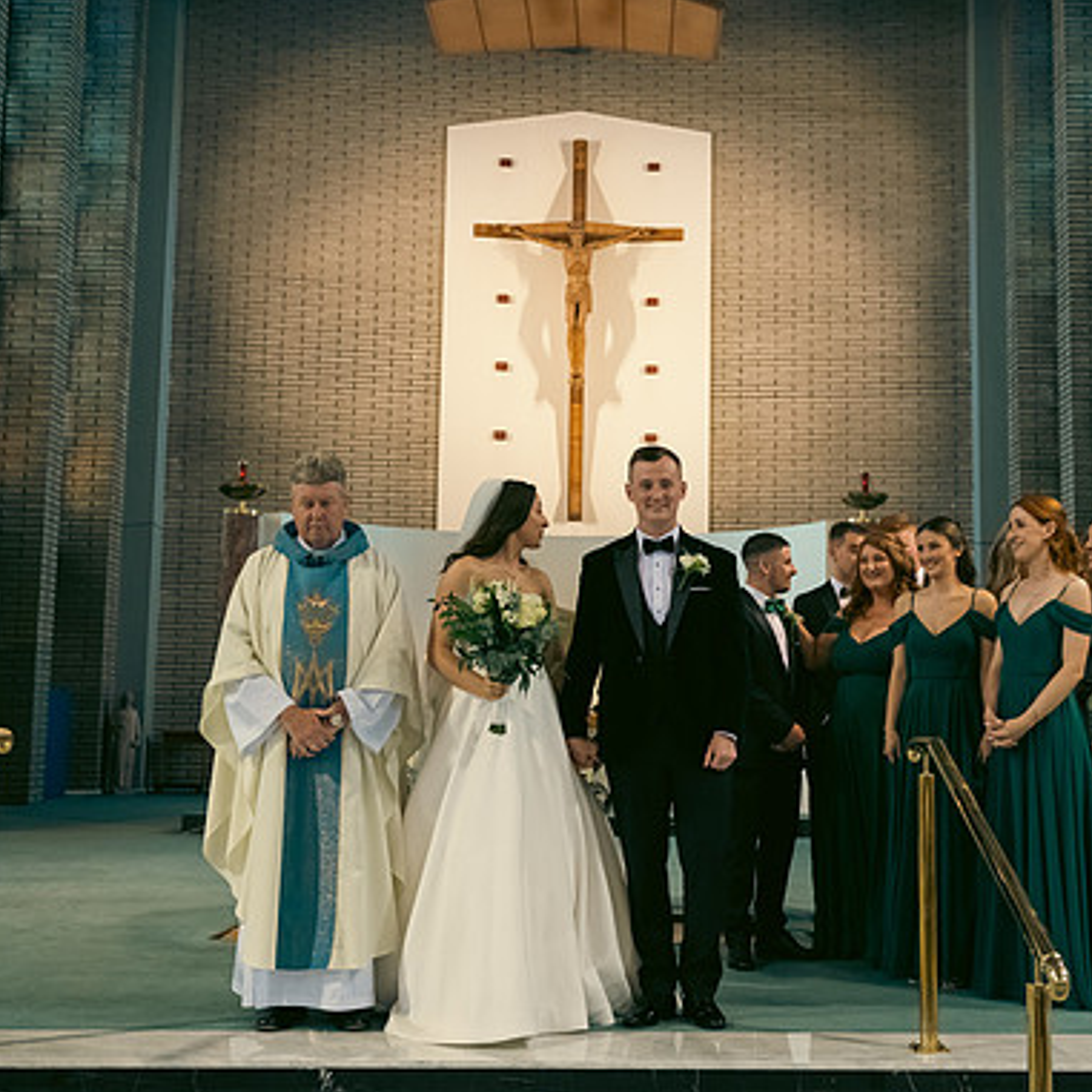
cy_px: 546
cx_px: 659
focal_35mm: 44
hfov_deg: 38.2
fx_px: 1570
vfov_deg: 38.3
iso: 1000
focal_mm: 34
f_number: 3.5
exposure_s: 1/160
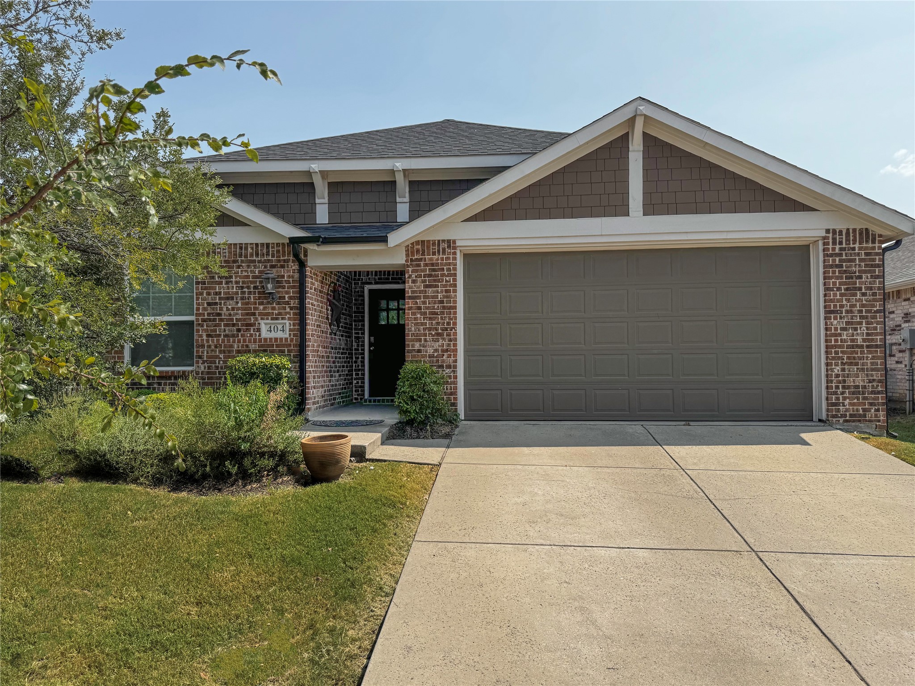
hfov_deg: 71.6
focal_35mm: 24
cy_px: 343
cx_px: 458
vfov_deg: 56.8
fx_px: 634
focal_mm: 6.76
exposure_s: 1/4600
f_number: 1.8
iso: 80
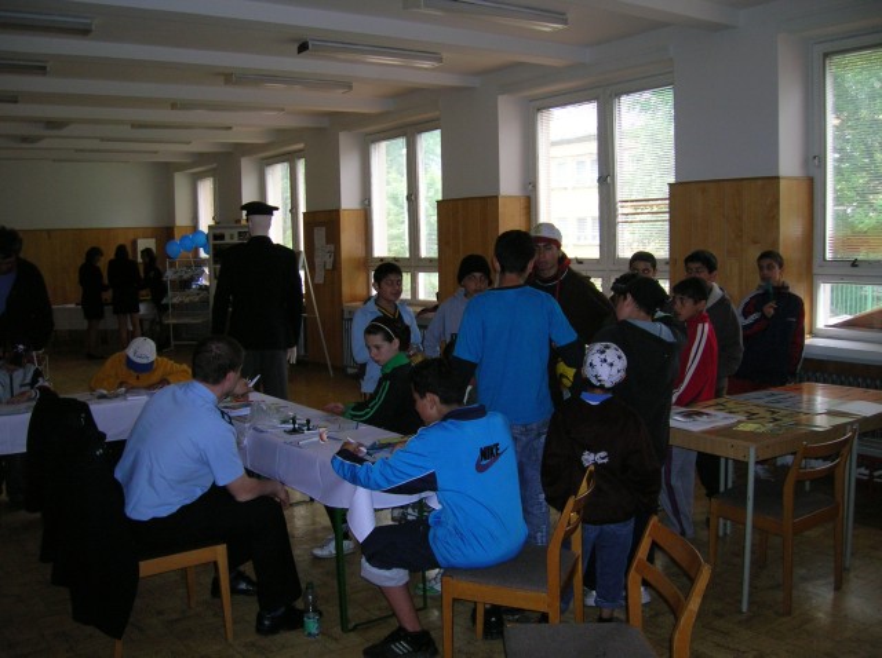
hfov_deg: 54.0
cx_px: 441
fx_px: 865
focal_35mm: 34
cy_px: 329
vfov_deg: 41.7
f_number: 2.9
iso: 94
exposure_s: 1/60.1
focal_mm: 5.7
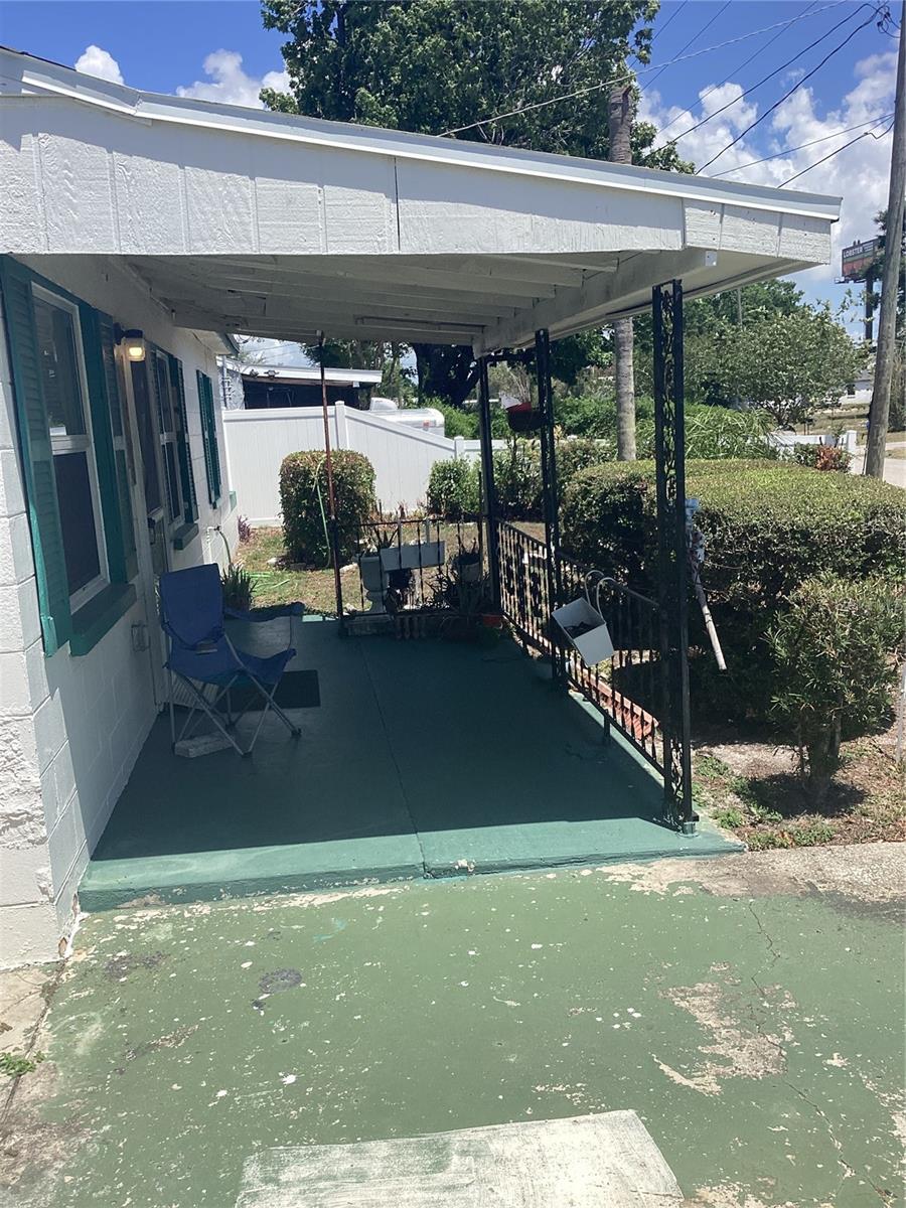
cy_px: 604
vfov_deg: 58.4
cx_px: 453
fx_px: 1082
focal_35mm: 31
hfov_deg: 45.4
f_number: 2.4
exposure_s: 1/1335
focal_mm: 3.3
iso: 25
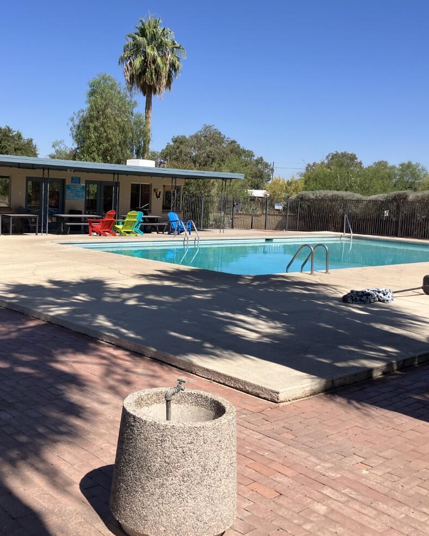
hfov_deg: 37.2
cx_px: 178
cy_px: 244
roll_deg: -2.4
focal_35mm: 40
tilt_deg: -4.3
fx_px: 635
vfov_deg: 45.7
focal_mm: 3.99
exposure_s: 1/2558
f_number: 1.8
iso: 32
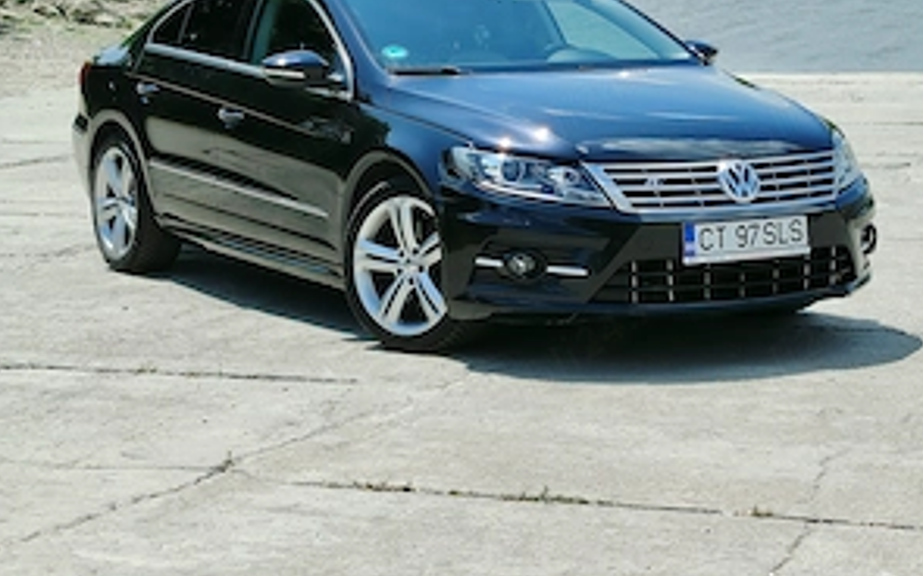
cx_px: 466
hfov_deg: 20.4
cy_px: 166
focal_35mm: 102
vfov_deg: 12.8
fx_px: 2564
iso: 100
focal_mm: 5.25
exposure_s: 1/737
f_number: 1.75
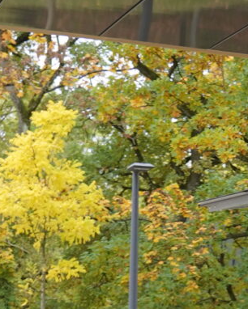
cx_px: 319
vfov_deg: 11.3
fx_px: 1384
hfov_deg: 10.0
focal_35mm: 151
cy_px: 660
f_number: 4
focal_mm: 24
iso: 500
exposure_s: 1/160
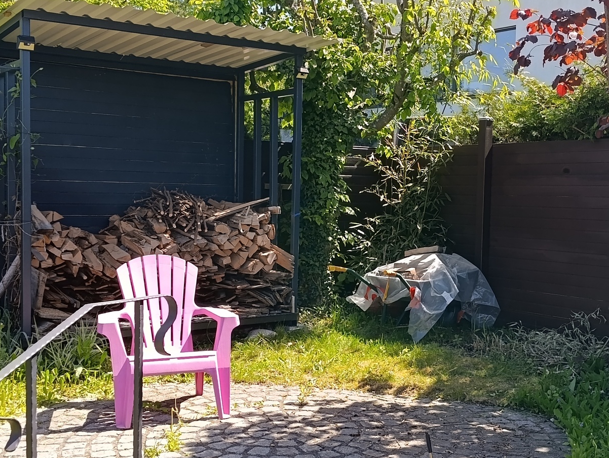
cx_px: 408
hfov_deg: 38.4
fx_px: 863
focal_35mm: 49
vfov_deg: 29.7
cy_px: 235
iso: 50
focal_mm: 6.11
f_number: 1.7
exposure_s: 1/147
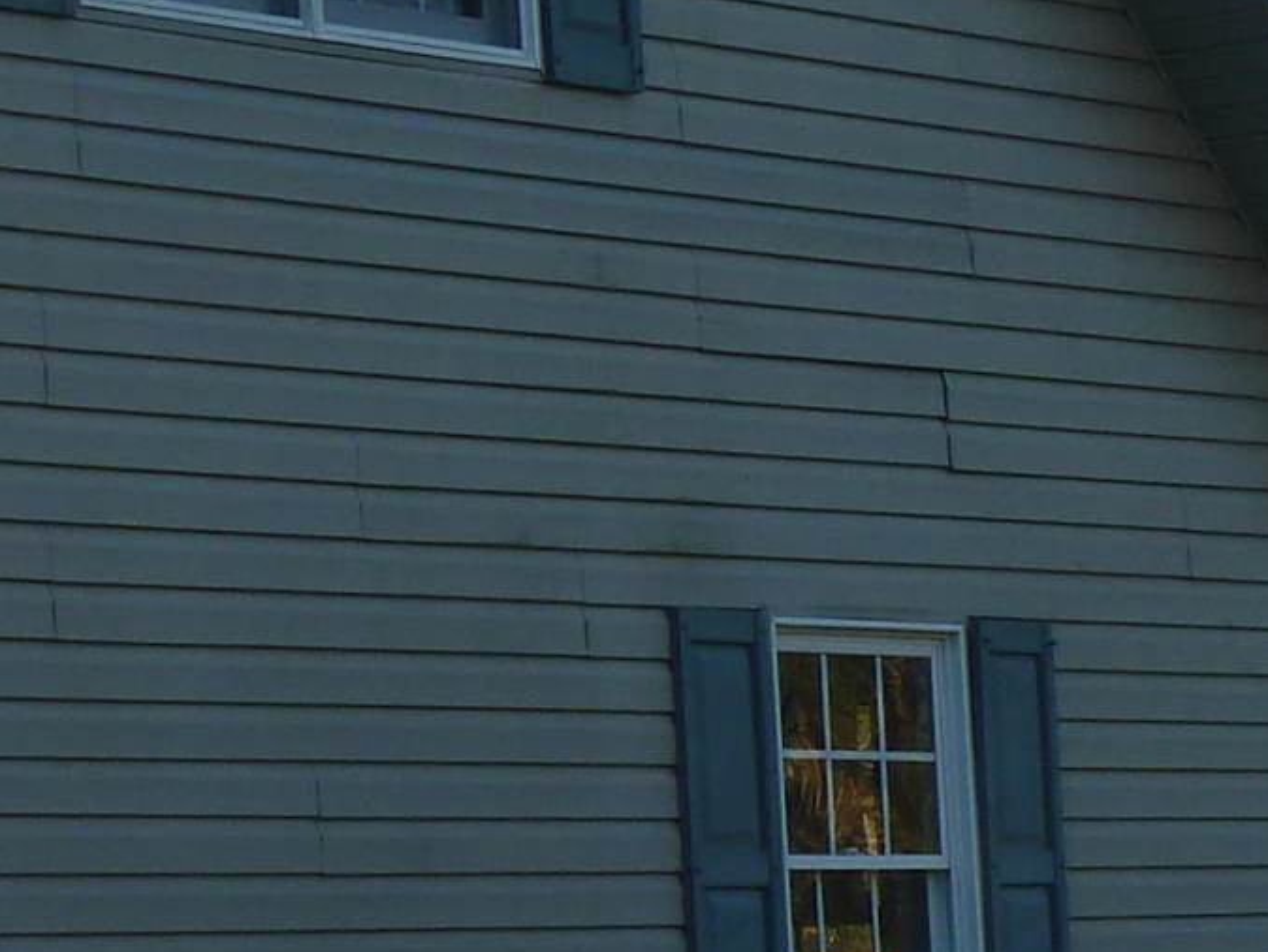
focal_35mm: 178
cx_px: -702
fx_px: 6523
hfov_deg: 10.7
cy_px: 294
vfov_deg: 8.3
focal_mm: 6.5
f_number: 4
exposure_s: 1/250
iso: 80
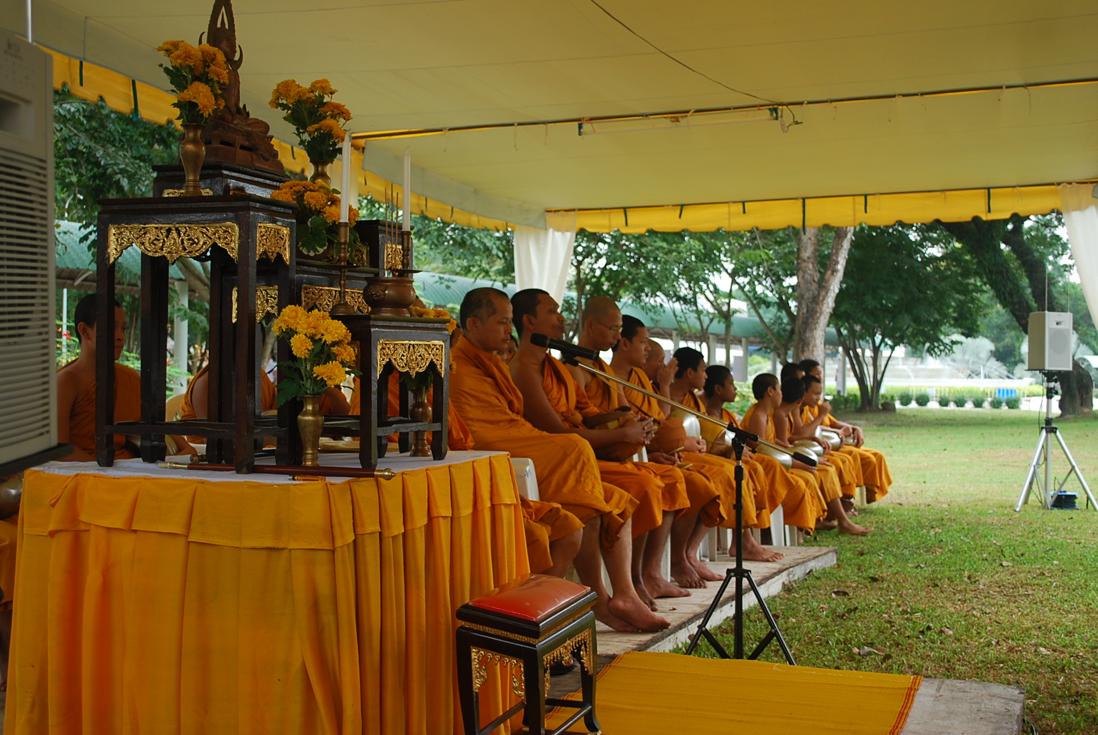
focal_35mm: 48
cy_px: 368
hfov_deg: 41.1
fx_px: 1466
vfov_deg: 28.2
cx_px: 549
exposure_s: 1/25
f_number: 4.8
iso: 200
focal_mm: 32
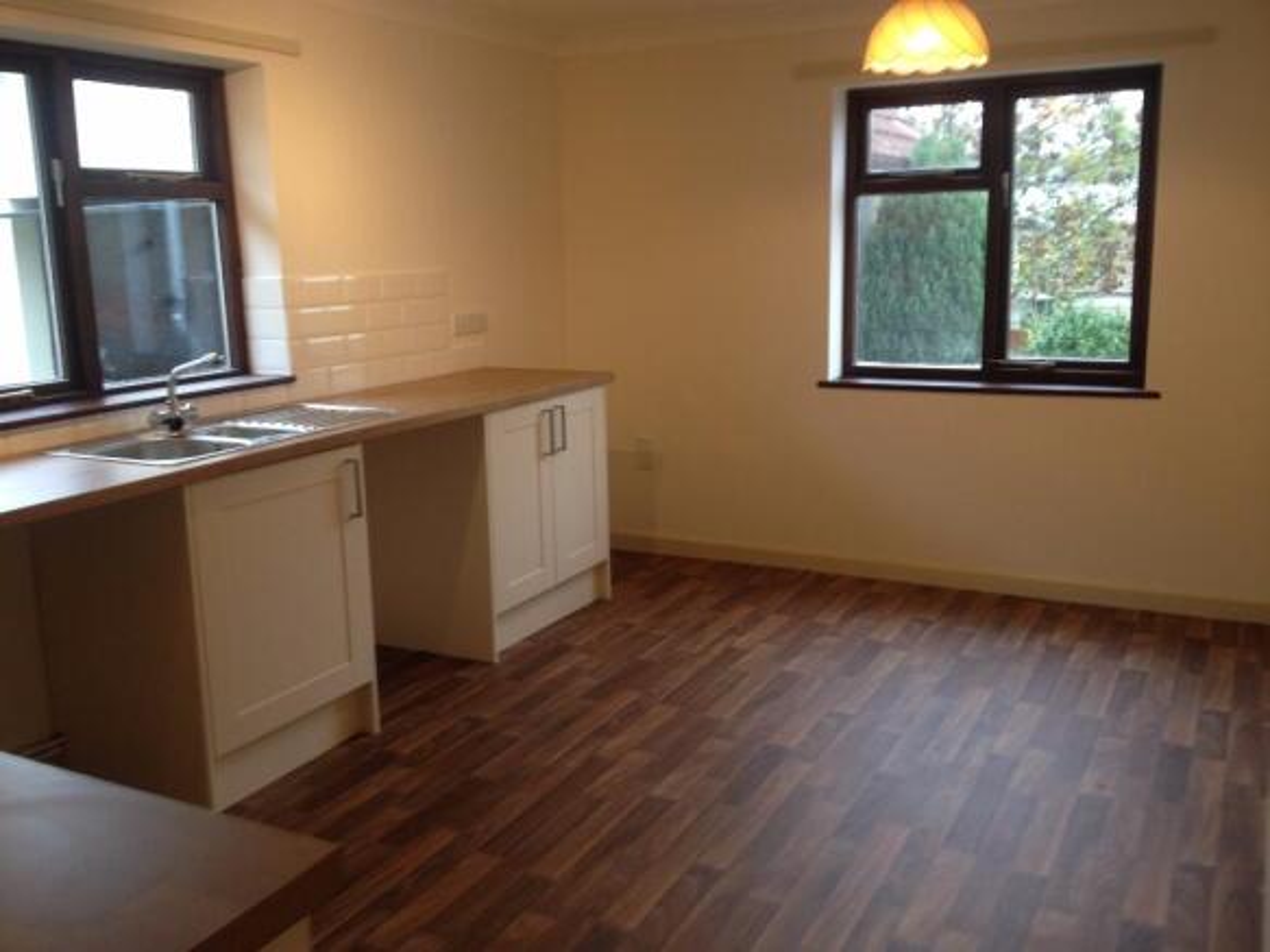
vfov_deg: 40.7
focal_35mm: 35
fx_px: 1284
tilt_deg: -12.1
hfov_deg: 52.6
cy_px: 476
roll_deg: +0.9
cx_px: 635
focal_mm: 4.28
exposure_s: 1/20
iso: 80
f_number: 2.4
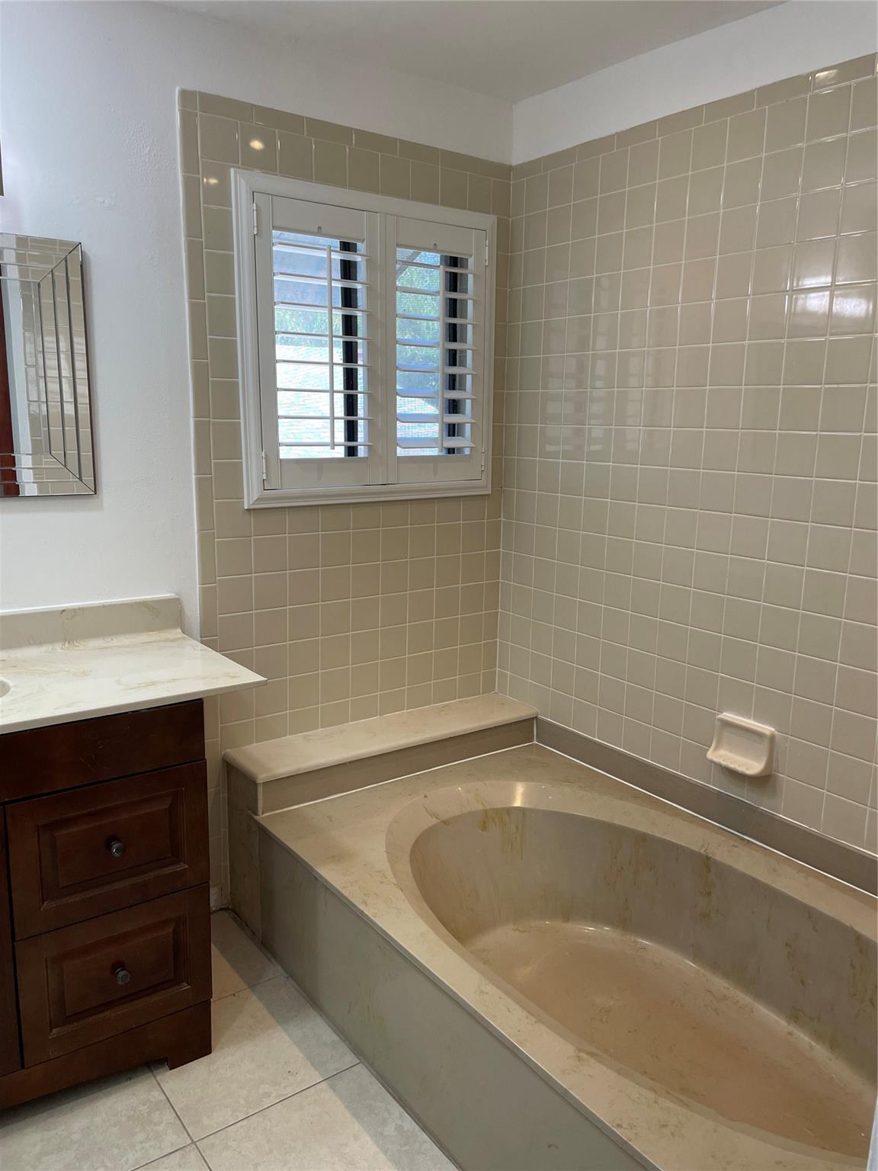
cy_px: 586
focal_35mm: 26
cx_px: 439
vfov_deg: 67.3
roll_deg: -1.2
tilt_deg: -10.7
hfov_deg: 53.1
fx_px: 879
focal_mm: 4.2
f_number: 1.6
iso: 64
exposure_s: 1/120
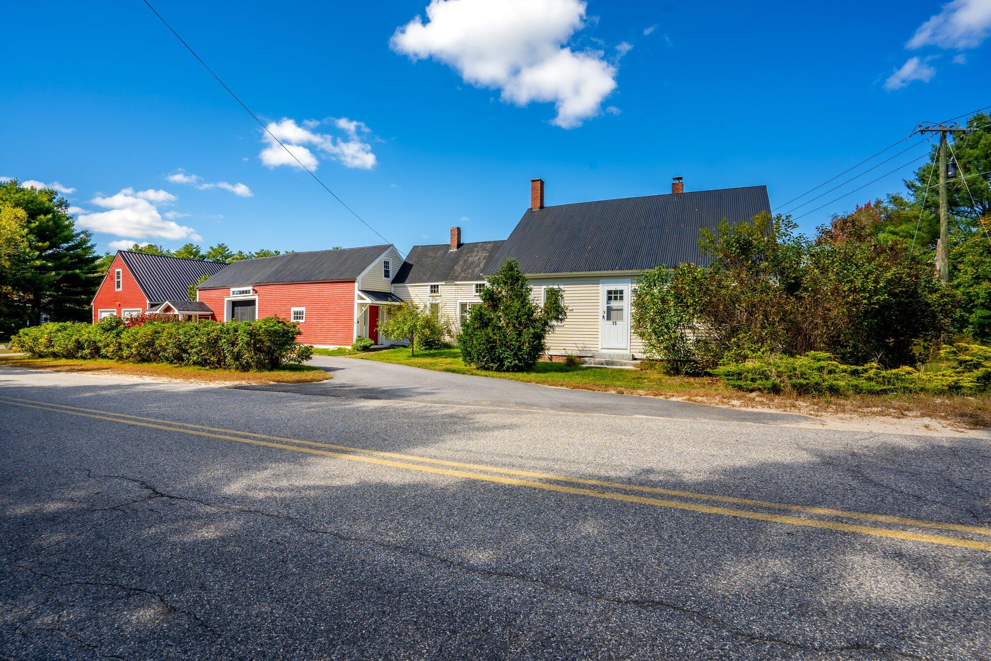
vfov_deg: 73.7
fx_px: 440
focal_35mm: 16
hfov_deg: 96.7
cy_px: 330
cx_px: 496
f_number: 9
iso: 50
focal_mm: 16
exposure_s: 1/80
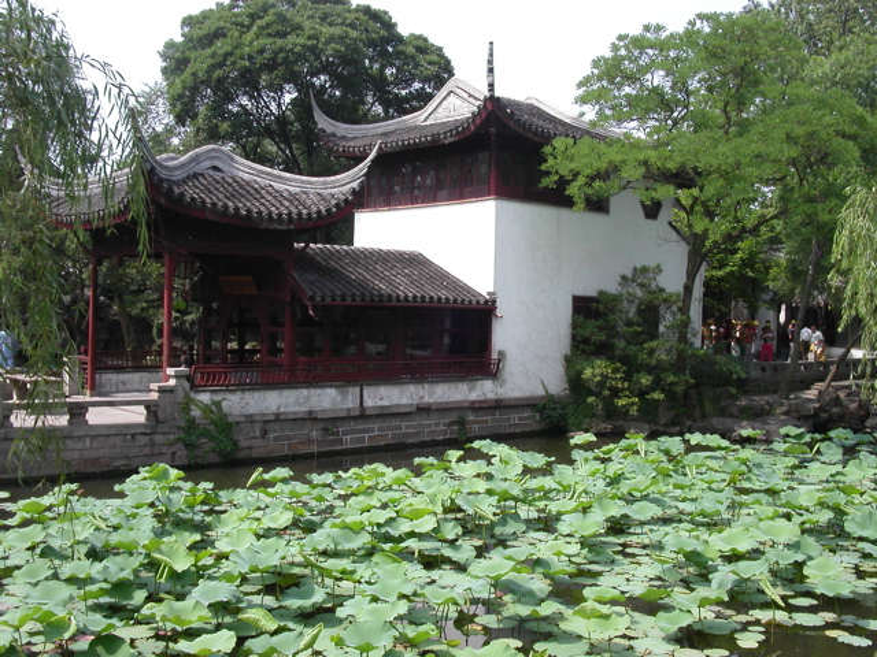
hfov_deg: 49.0
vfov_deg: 37.7
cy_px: 328
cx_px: 438
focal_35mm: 38
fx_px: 963
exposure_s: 1/180
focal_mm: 7.8
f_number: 8
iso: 100
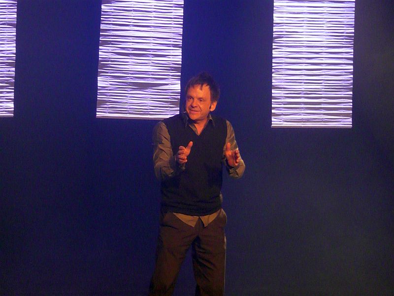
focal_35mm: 280
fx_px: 3187
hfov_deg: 7.1
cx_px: 197
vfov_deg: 5.3
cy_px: 148
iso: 800
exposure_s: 1/40
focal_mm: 47
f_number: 4.9
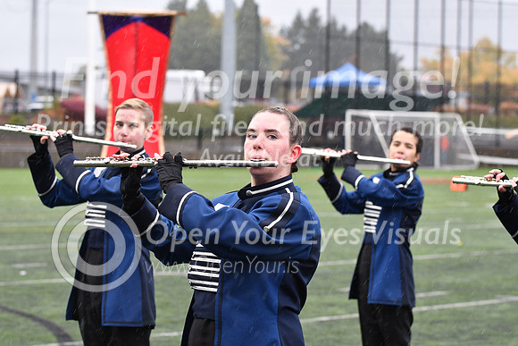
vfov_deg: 9.3
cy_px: 173
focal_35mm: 147
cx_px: 259
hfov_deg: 14.0
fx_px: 2116
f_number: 5
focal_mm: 98
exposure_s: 1/320
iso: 640
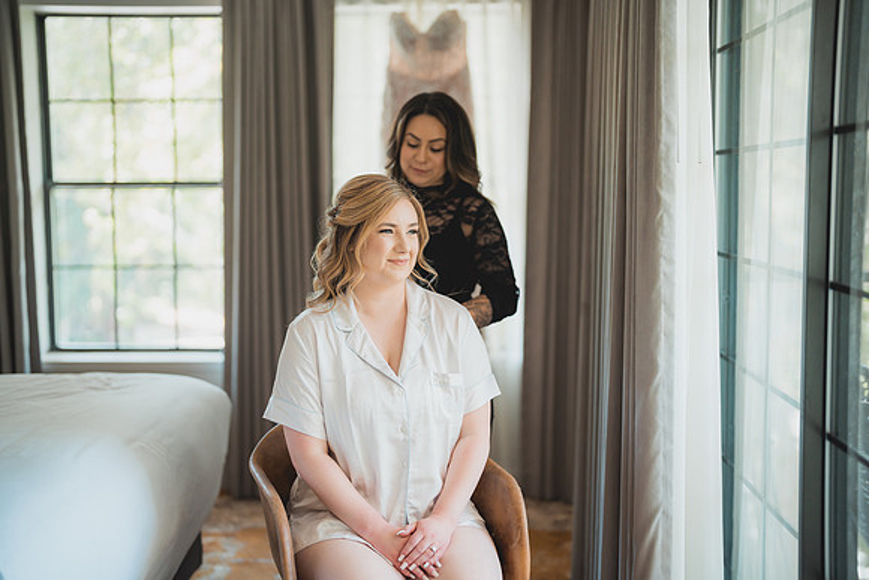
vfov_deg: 27.0
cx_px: 434
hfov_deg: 39.6
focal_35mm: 50
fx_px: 1207
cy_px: 290
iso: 400
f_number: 1.2
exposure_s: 1/500
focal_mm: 50
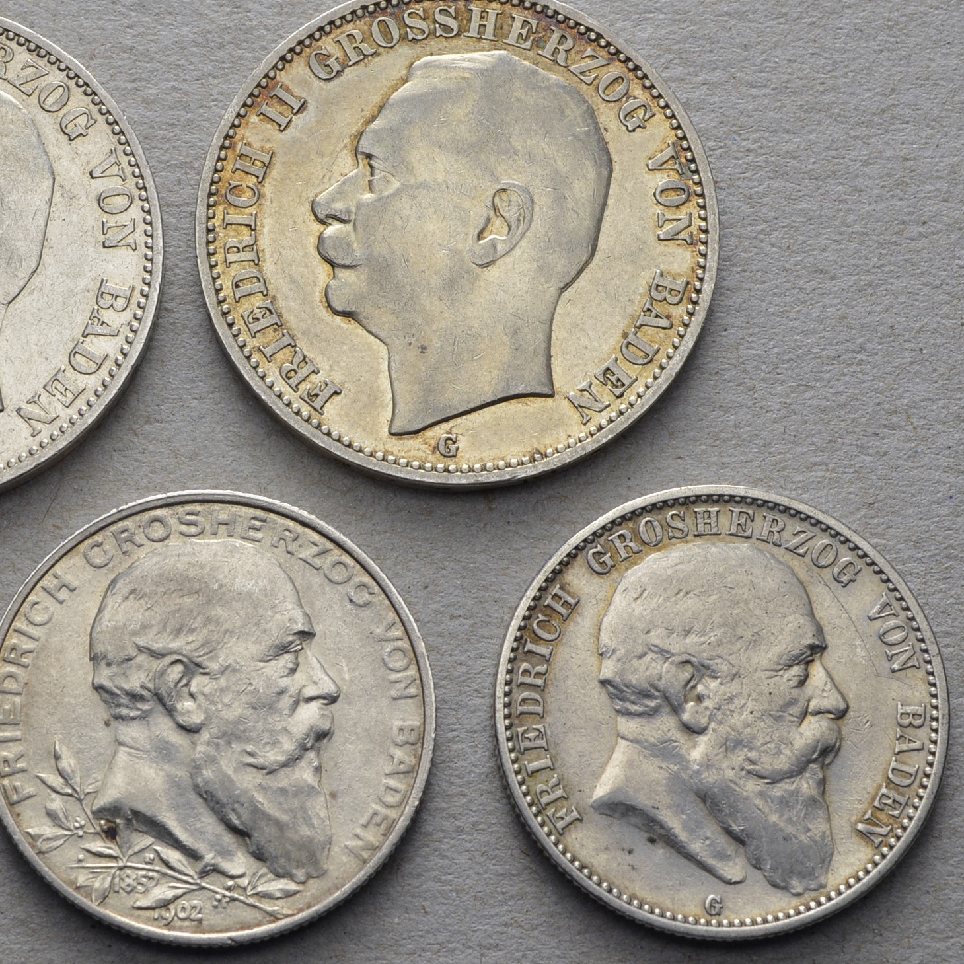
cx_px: 299
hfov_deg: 17.9
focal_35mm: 97
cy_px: 475
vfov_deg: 18.0
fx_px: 3047
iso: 400
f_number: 14
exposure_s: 1/250
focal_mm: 45
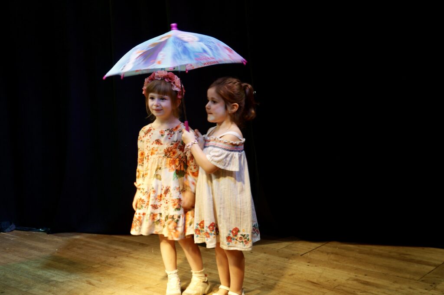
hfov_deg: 43.7
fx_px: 554
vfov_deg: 29.8
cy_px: 148
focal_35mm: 45
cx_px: 222
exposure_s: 1/20
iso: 320
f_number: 4
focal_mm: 30
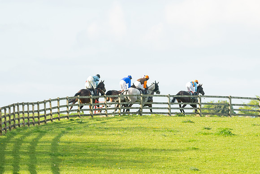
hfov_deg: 3.5
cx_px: 158
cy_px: 112
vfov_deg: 2.3
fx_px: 4260
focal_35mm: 590
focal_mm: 300
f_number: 5
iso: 400
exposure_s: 1/2000
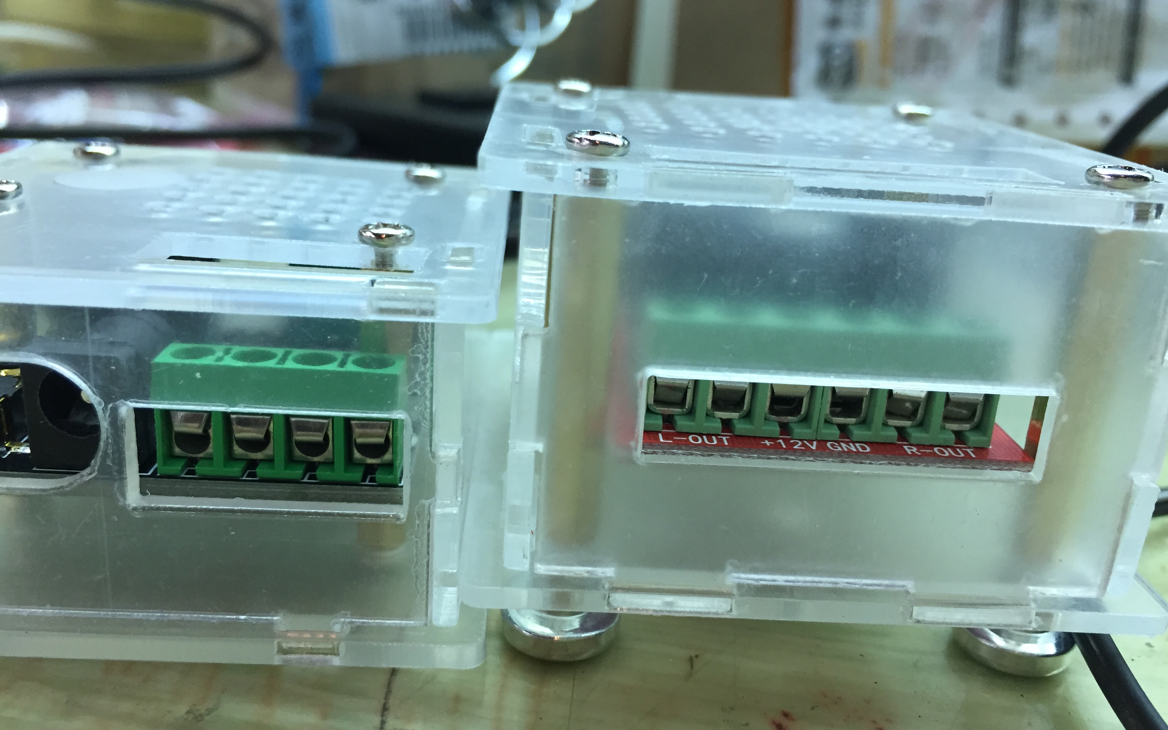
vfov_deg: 40.6
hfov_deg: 61.2
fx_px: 987
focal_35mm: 31
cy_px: 384
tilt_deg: -20.9
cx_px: 583
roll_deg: -6.2
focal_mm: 4.15
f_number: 2.2
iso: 50
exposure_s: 1/30
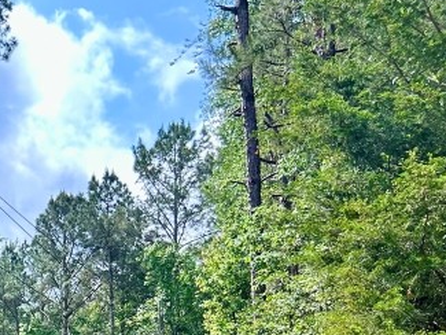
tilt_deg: -1.9
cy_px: 467
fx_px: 1057
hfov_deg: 20.0
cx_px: -253
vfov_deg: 16.7
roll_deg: +1.9
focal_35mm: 82
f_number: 1.5
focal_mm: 5.7
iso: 50
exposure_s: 1/873
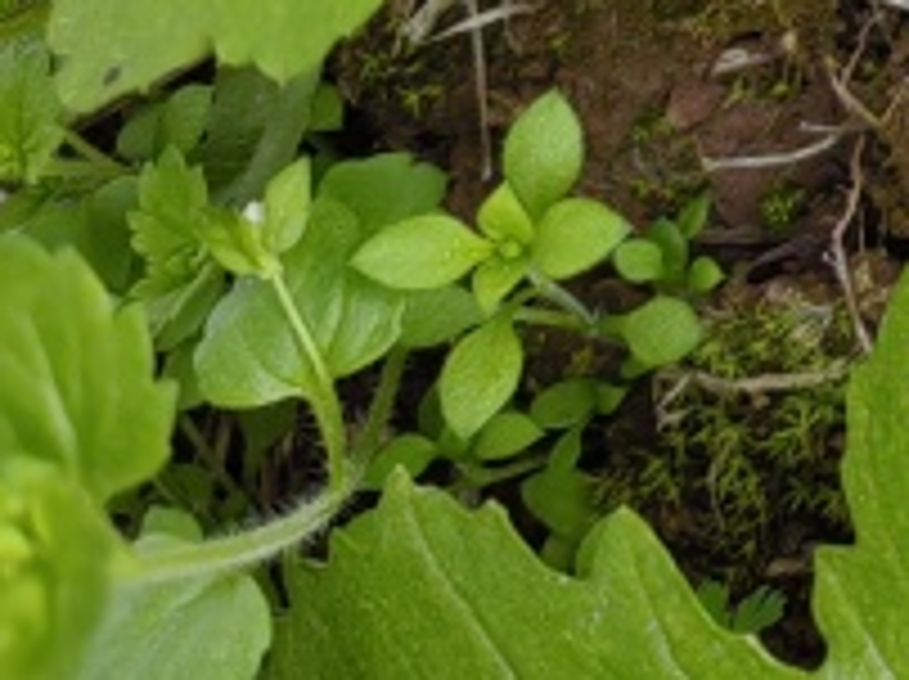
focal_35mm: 107
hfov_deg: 15.5
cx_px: 1701
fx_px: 2806
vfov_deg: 12.4
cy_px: -612
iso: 64
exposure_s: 1/100
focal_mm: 5.52
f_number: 1.9
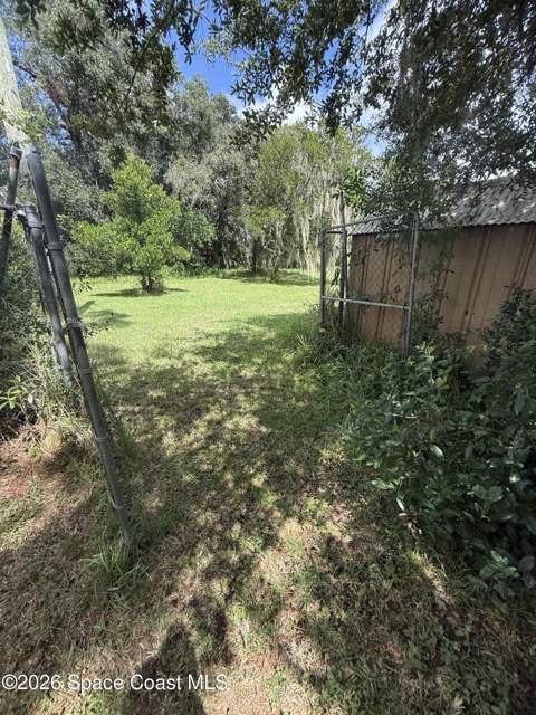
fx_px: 289
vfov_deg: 102.1
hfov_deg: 85.7
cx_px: 268
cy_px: 358
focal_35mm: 14
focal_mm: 2.22
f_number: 2.2
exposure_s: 1/416
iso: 50
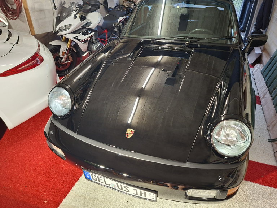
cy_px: 104
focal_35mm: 23
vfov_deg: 58.9
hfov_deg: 73.9
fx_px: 184
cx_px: 138
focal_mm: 5.54
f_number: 1.8
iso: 320
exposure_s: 1/33
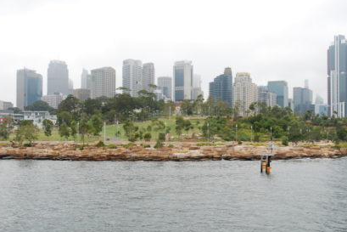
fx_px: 424
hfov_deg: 44.4
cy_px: 126
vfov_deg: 30.5
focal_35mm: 44
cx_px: 192
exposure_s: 1/125
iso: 100
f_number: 5.6
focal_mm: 24
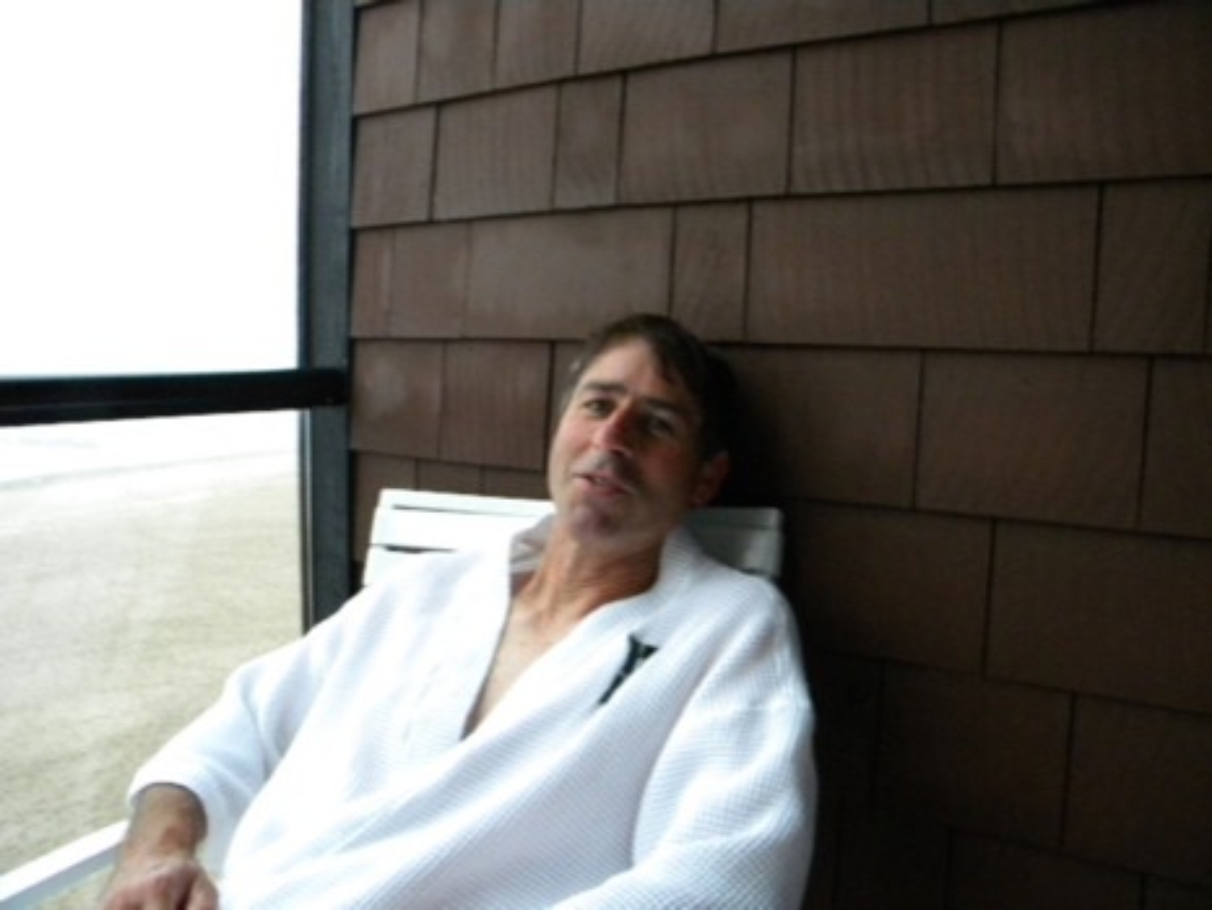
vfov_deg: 49.8
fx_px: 981
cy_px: 455
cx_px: 606
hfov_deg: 63.4
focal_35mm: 28
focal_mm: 5
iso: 488
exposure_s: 1/140
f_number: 3.5
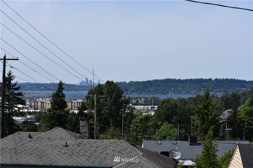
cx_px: 126
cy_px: 84
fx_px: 580
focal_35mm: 82
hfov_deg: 24.6
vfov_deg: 16.6
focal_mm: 55
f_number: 8
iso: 160
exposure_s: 1/500
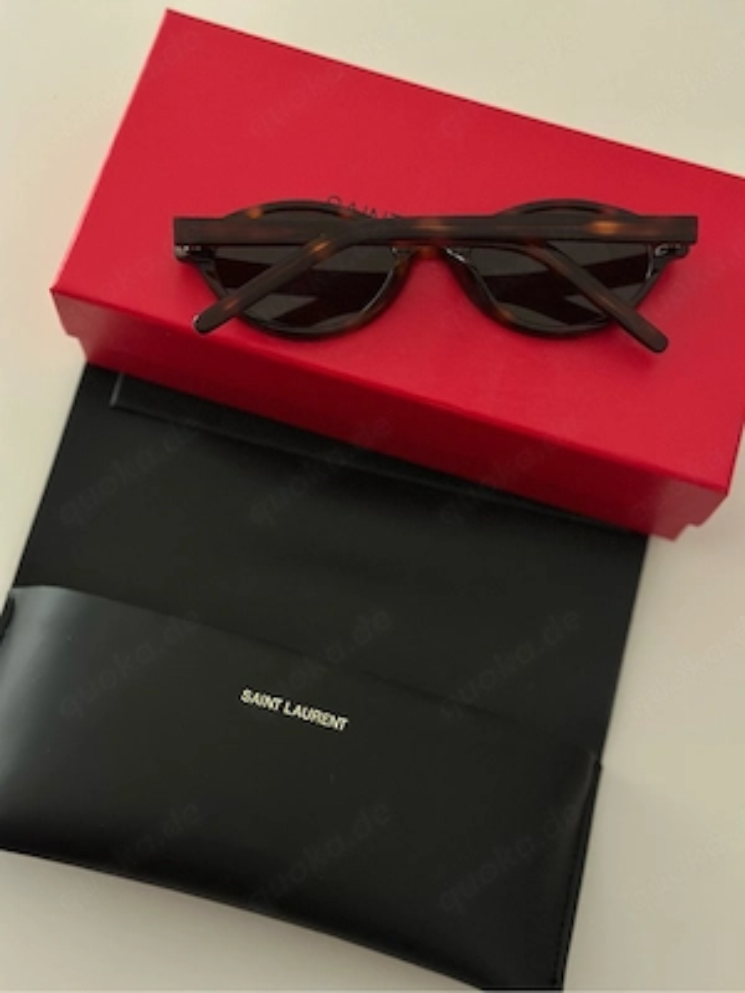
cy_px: 496
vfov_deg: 39.7
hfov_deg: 30.3
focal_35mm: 48
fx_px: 1377
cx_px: 372
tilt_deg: -75.1
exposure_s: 1/40
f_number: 1.78
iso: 640
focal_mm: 6.86
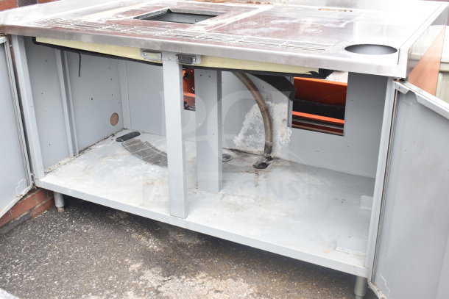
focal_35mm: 42
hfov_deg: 46.4
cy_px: 150
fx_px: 524
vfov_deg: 31.9
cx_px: 224
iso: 200
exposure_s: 1/125
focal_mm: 28
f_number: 5.6
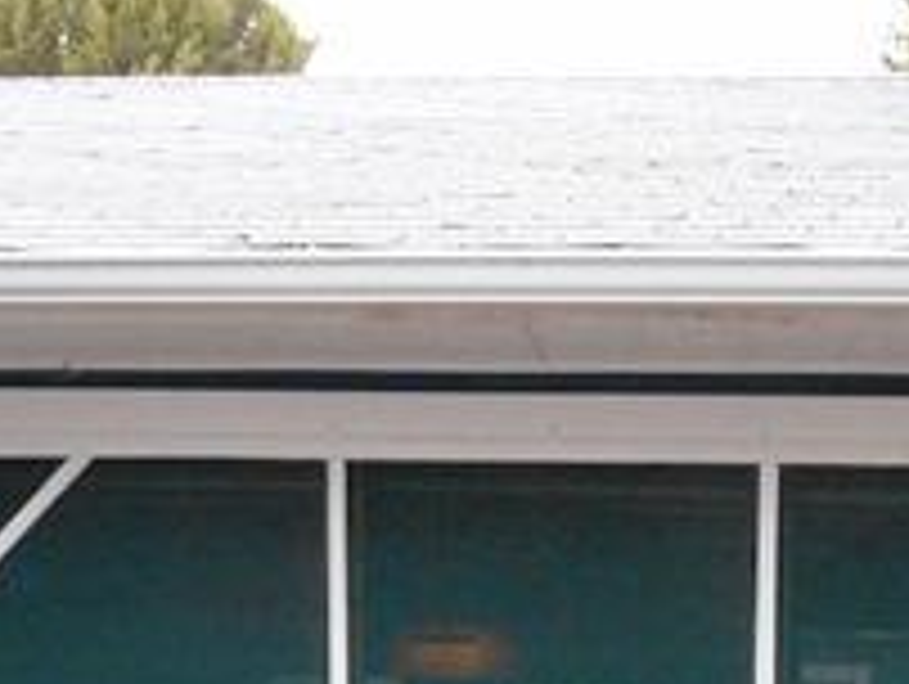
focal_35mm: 98
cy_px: 994
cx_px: 495
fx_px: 2576
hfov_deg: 20.0
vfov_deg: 14.2
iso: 400
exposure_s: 1/250
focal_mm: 5.5
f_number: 3.6
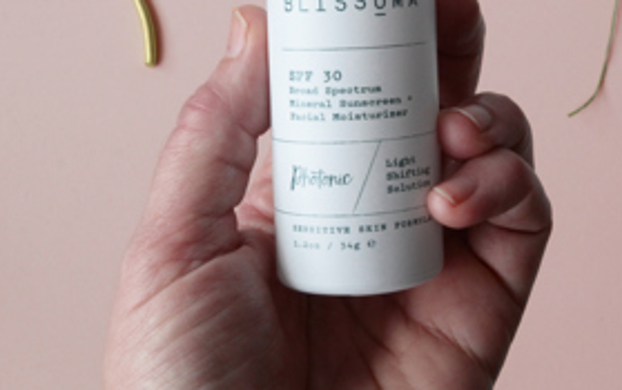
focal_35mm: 84
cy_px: -58
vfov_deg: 15.1
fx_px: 1425
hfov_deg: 23.8
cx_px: 582
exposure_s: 1/15
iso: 400
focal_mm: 24
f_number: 18
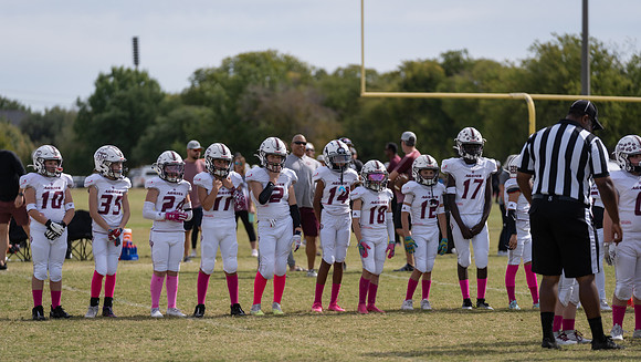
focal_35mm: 180
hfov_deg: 11.9
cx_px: 299
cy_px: 228
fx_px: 3062
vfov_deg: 6.8
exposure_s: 1/2000
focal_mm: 156
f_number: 2.8
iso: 100
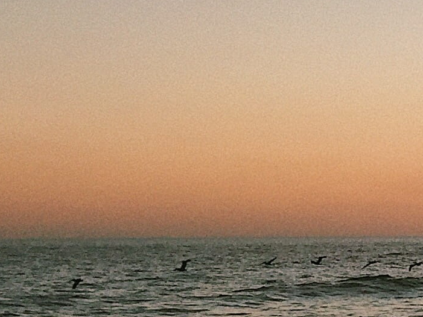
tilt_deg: +6.5
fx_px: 1650
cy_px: 80
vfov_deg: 11.0
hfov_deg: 12.6
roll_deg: -0.1
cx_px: 881
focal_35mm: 135
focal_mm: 4.15
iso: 32
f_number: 2.2
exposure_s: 1/200
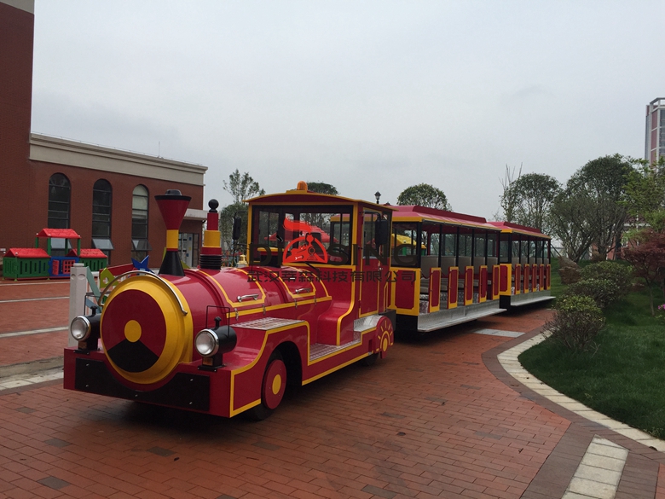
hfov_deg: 61.7
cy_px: 250
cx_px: 332
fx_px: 557
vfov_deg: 48.2
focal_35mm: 29
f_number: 2.2
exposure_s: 1/1522
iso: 32
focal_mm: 4.15
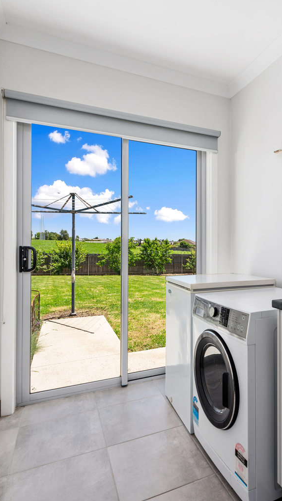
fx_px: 306
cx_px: 222
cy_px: 248
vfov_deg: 78.7
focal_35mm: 23
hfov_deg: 47.1
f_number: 8
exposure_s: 1/40
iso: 125
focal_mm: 14
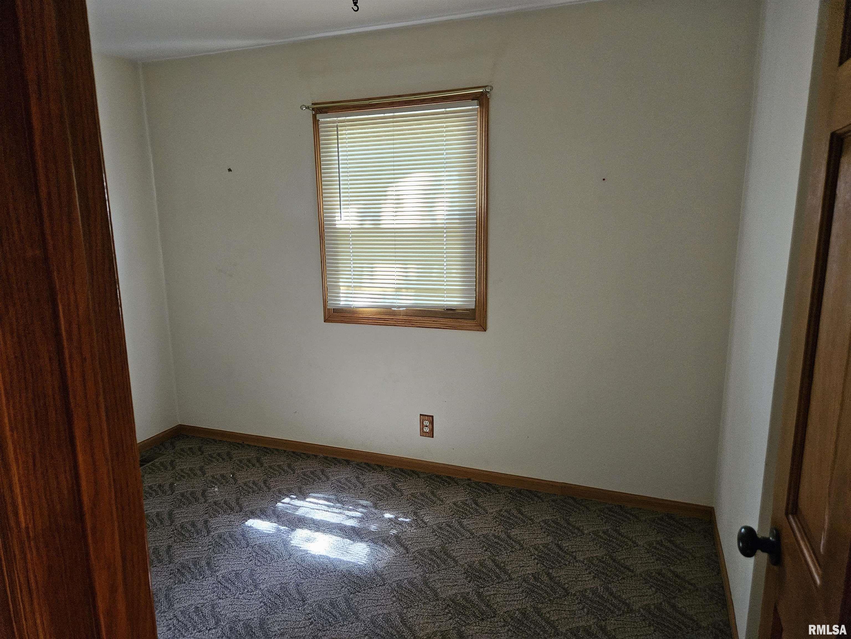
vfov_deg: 58.9
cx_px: 426
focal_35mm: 23
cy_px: 320
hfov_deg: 73.9
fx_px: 565
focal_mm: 5.4
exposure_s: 1/60
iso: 800
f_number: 1.8
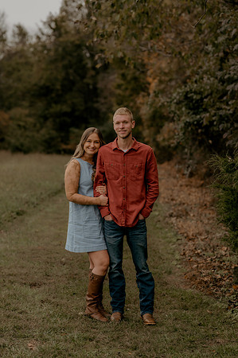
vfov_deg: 23.9
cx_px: 119
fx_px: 845
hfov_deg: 16.0
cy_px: 179
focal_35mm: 85
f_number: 2.8
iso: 125
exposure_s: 1/640
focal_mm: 85
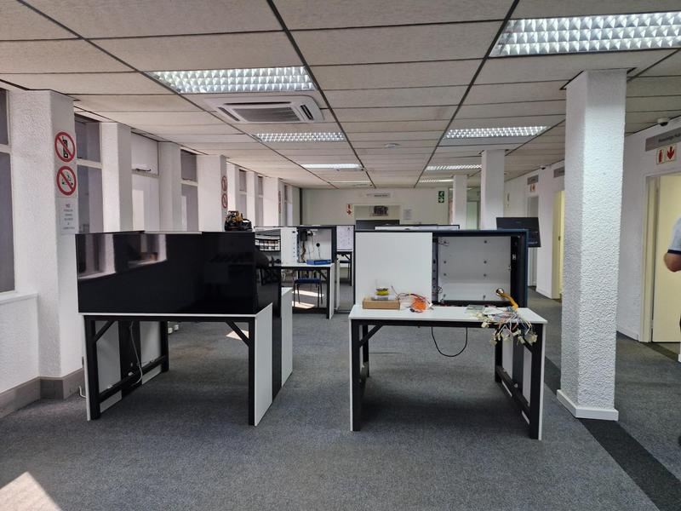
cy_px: 256
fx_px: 452
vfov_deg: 58.9
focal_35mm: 23
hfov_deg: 73.9
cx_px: 340
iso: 320
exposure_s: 1/100
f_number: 1.8
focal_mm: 5.54
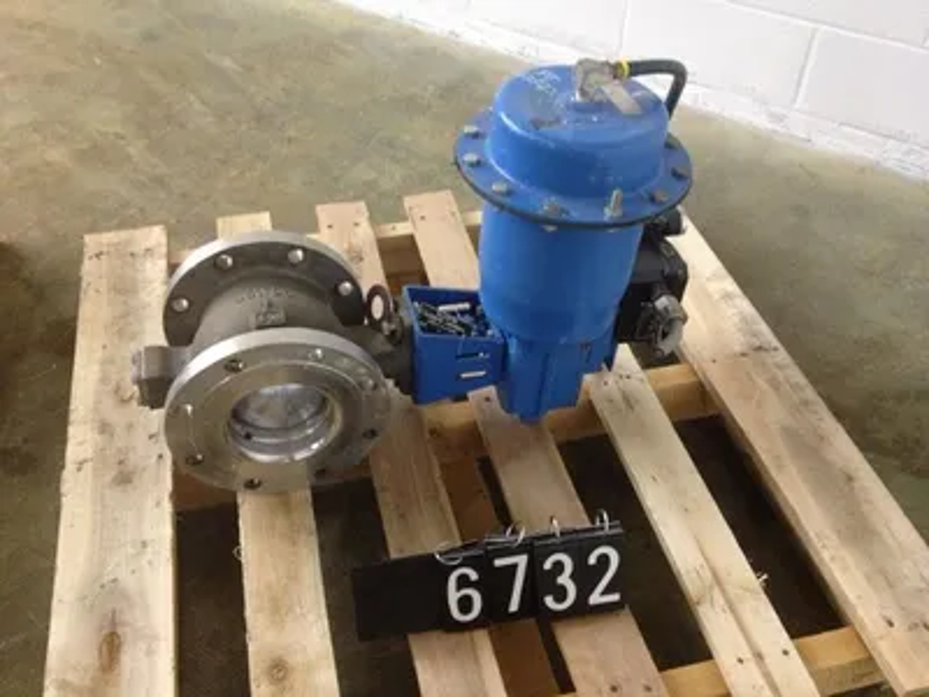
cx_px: 464
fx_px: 939
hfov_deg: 52.6
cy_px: 348
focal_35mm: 35
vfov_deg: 40.7
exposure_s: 1/20
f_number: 2.4
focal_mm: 4.28
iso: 320
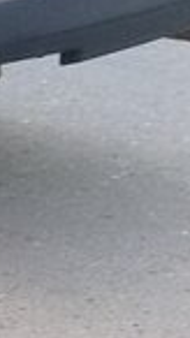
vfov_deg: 13.5
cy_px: -119
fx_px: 1372
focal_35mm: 153
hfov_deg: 6.9
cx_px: -431
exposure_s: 1/100
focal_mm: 3.3
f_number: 2.2
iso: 64
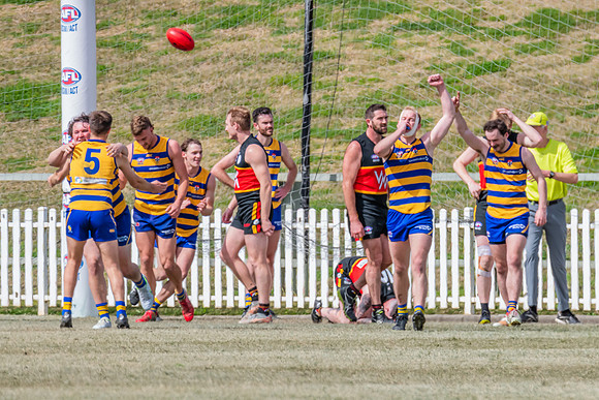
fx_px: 13062
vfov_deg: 1.8
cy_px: 206
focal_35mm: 785
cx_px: 426
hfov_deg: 2.6
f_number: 11
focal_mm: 500
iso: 800
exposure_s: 1/1600
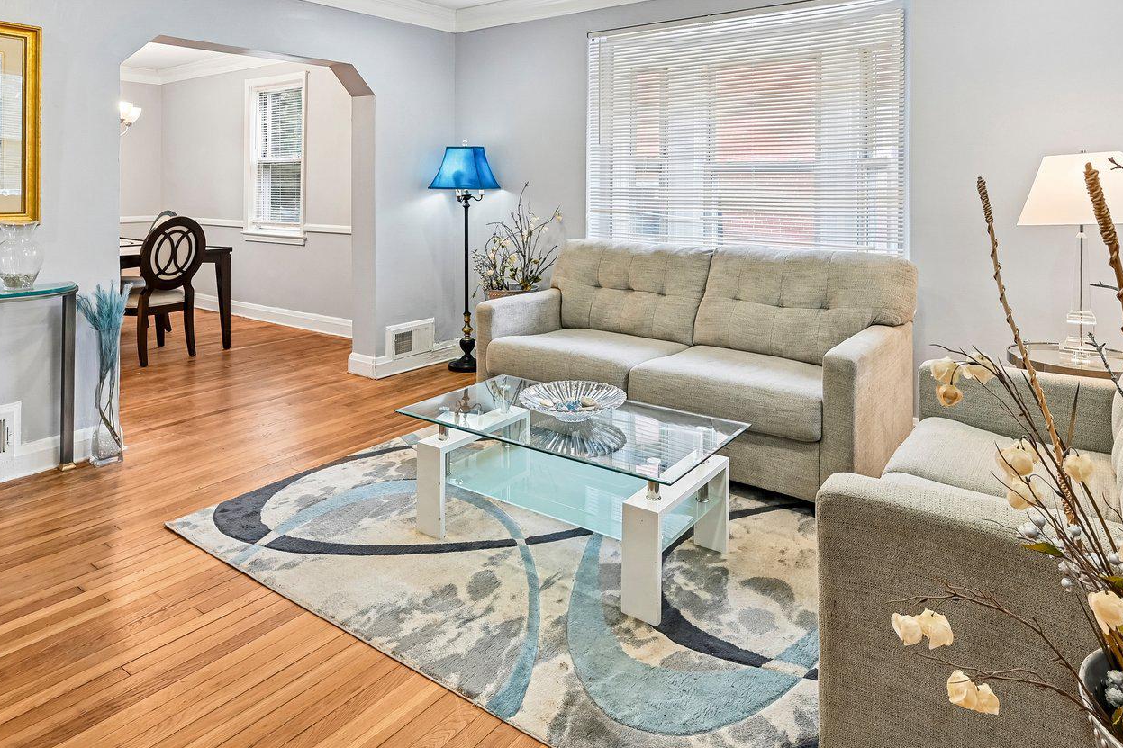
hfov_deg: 76.1
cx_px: 564
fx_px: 717
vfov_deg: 52.5
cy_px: 182
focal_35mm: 23
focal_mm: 14
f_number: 8
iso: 400
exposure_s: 1/15
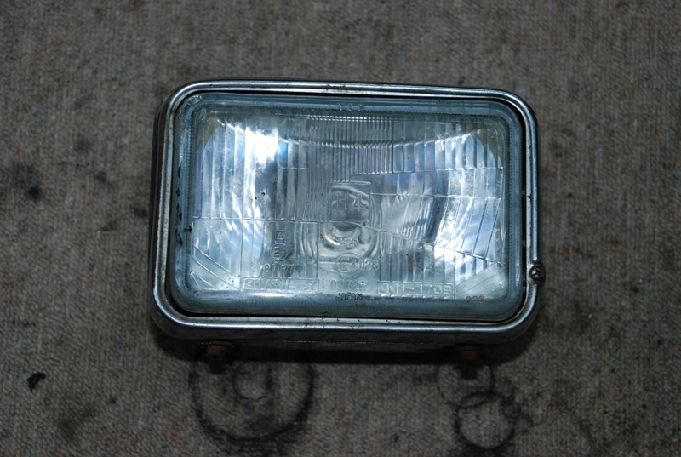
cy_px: 228
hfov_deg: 23.3
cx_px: 340
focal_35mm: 87
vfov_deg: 15.8
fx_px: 1649
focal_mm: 58
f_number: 5.3
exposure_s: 1/60
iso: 200
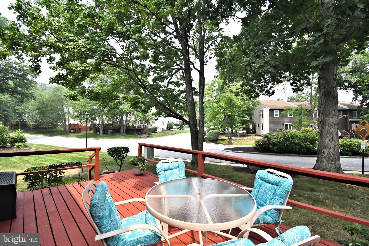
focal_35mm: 15
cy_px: 123
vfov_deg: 77.3
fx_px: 154
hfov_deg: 100.4
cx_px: 184
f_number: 6.3
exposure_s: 1/5000
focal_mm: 10
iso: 3200
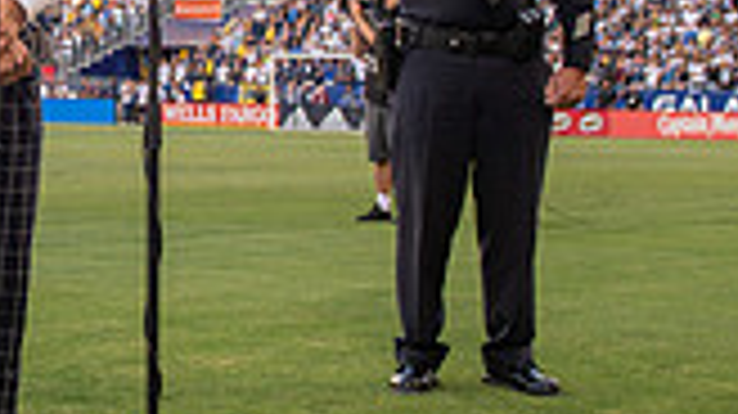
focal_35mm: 104
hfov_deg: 19.8
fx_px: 2034
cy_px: -16
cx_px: -54
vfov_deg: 11.5
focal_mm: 28
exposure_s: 1/250
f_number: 4.5
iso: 160
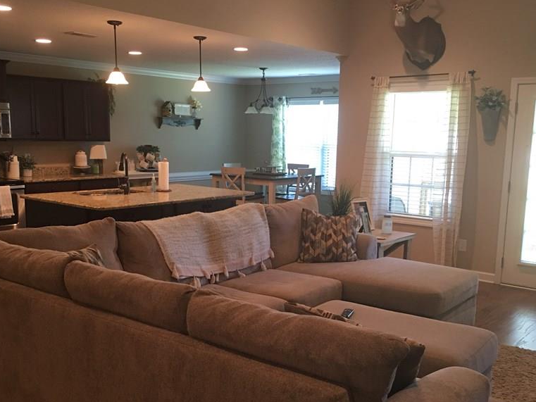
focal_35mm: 39
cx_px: 249
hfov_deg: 47.8
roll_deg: -0.5
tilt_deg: -9.7
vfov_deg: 36.7
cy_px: 235
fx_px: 604
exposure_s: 1/15
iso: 64
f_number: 2.2
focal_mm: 4.15
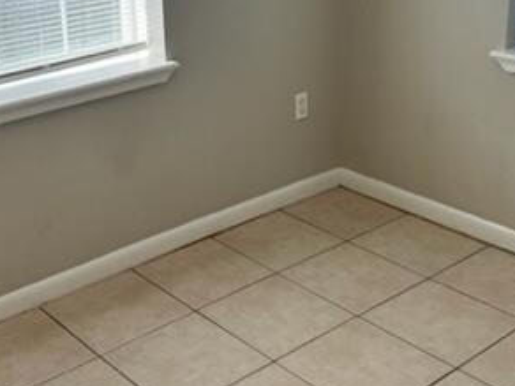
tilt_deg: -19.4
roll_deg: +1.9
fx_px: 848
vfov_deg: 25.4
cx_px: 217
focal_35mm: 57
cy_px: 99
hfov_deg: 33.7
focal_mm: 5.7
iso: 50
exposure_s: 1/240
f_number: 1.5
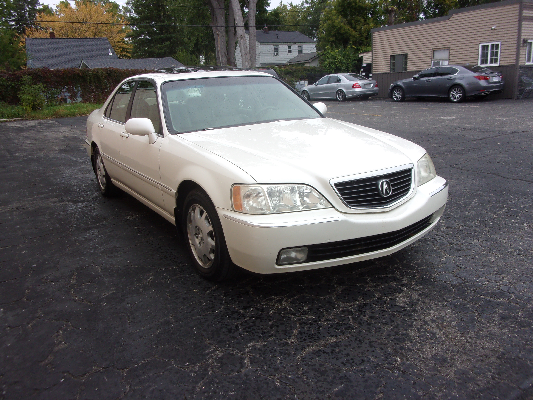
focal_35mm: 28
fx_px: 431
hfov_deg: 63.4
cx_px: 266
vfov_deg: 49.7
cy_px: 200
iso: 80
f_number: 3.9
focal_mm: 5.1
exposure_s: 1/120
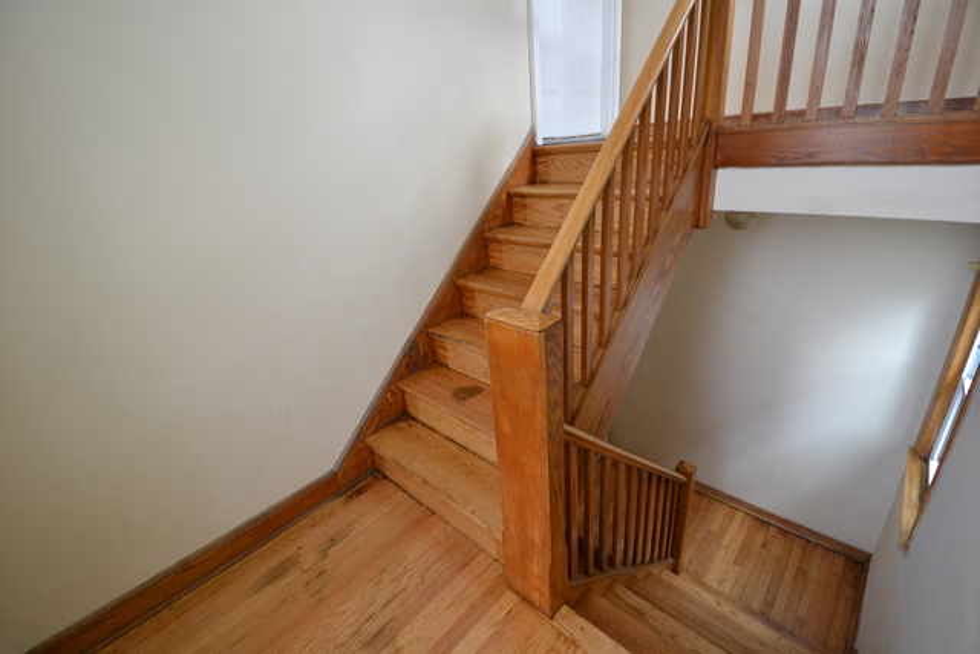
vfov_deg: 77.4
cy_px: 327
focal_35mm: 15
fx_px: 408
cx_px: 490
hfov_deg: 100.4
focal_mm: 10
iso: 640
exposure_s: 1/60
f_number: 3.5
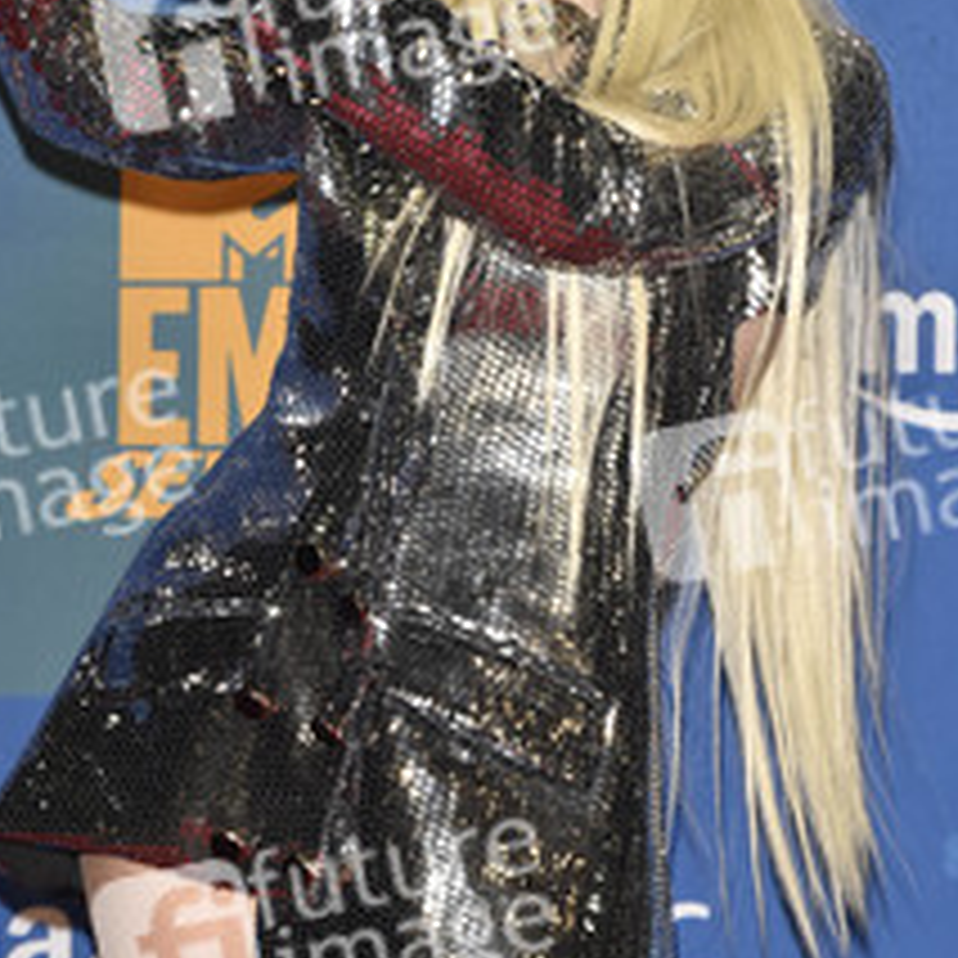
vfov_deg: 5.9
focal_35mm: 295
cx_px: 454
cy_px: 252
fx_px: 9237
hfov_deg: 5.9
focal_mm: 185
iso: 1600
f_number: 6.3
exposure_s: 1/250
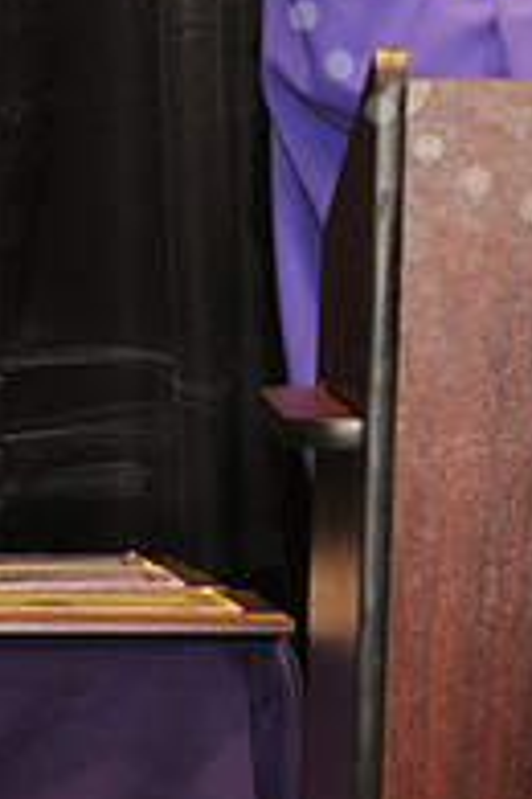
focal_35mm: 291
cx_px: 712
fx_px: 6450
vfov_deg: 7.0
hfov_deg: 4.7
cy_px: -246
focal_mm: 98
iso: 1250
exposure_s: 1/60
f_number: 5.6
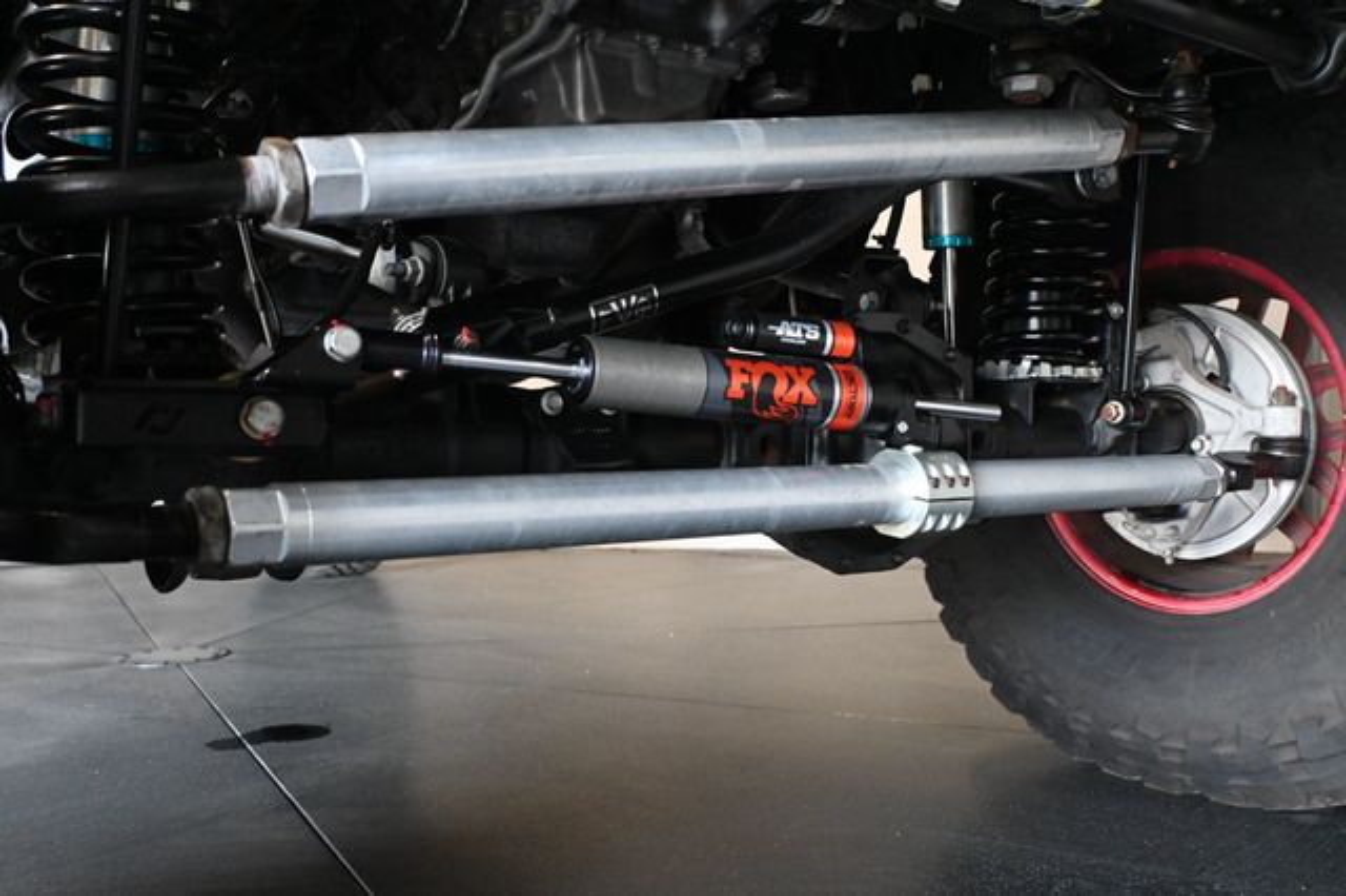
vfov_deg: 39.9
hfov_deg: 57.2
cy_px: 448
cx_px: 673
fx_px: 1233
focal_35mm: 33
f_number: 4
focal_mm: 22
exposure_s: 1/60
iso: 4500
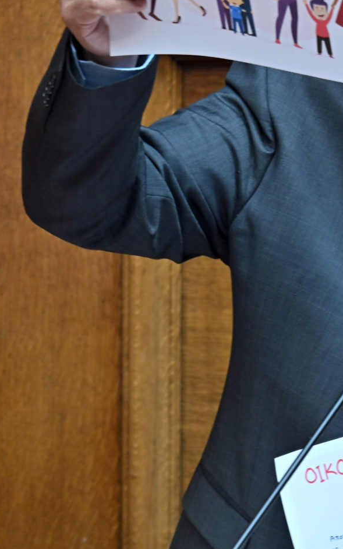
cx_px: 376
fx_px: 16896
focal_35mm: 1130
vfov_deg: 1.9
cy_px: 210
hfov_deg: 1.2
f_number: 6.3
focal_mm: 510
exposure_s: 1/200
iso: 1250
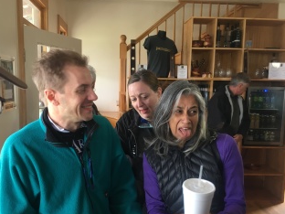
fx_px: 280
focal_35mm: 34
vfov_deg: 41.7
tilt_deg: -6.8
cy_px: 122
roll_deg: -1.7
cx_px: 133
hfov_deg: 53.9
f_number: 2.2
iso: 50
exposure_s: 1/30
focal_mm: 4.15
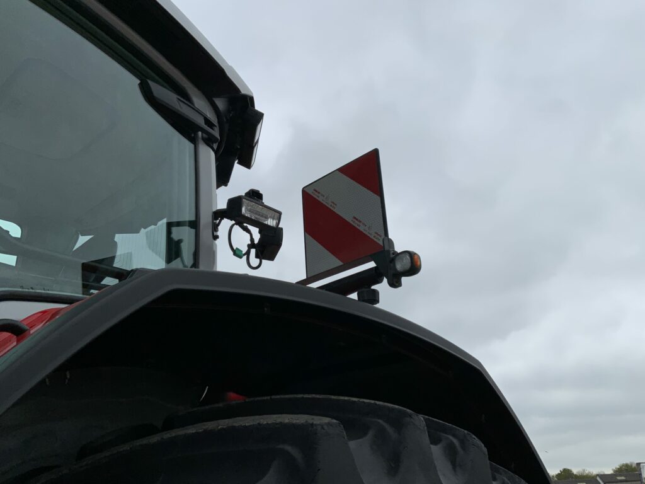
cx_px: 322
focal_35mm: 29
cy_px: 242
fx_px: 540
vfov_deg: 48.2
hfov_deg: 61.7
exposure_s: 1/1626
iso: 16
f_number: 1.8
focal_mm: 3
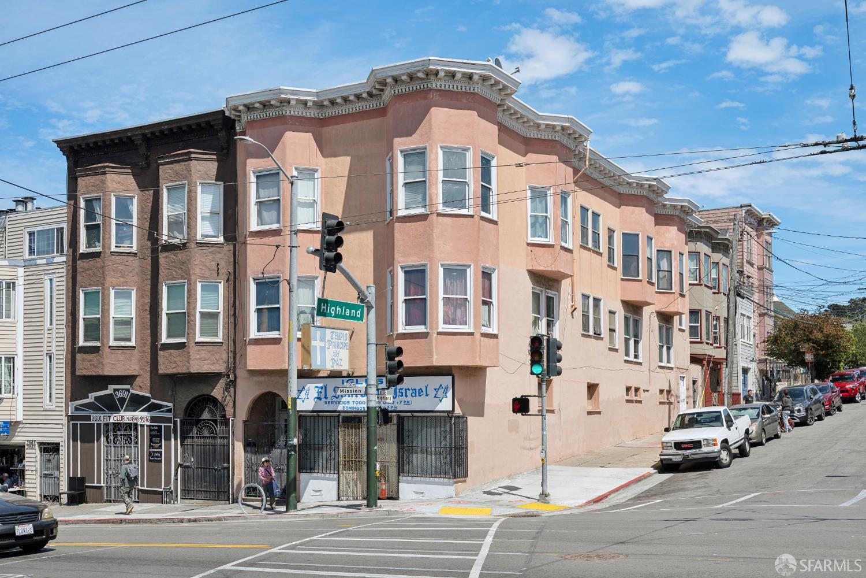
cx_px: 433
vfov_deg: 34.2
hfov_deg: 49.6
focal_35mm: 39
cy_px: 289
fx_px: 938
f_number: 8
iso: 160
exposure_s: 1/400
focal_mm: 39
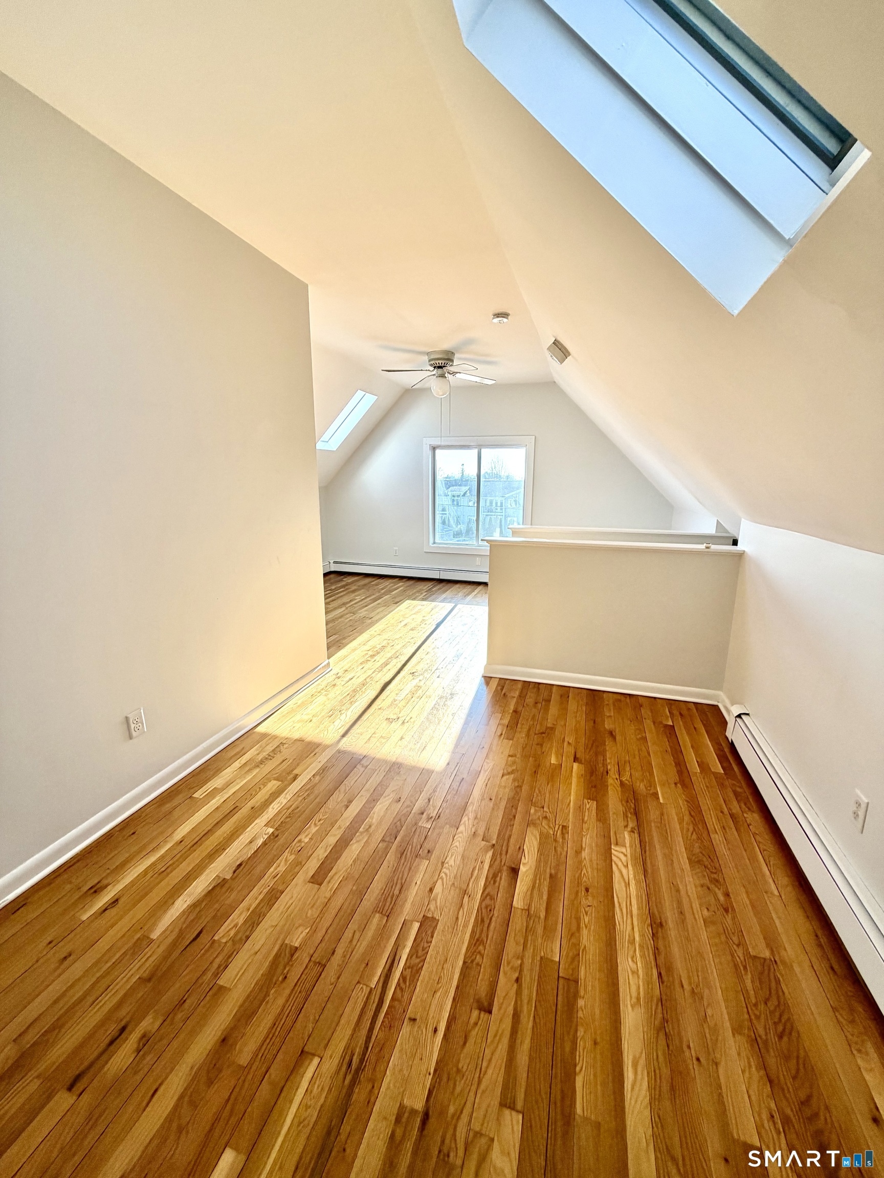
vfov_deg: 102.1
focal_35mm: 14
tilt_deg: -8.3
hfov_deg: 85.7
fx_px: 477
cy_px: 589
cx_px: 442
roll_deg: -1.5
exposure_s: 1/121
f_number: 2.2
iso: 64
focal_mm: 2.22
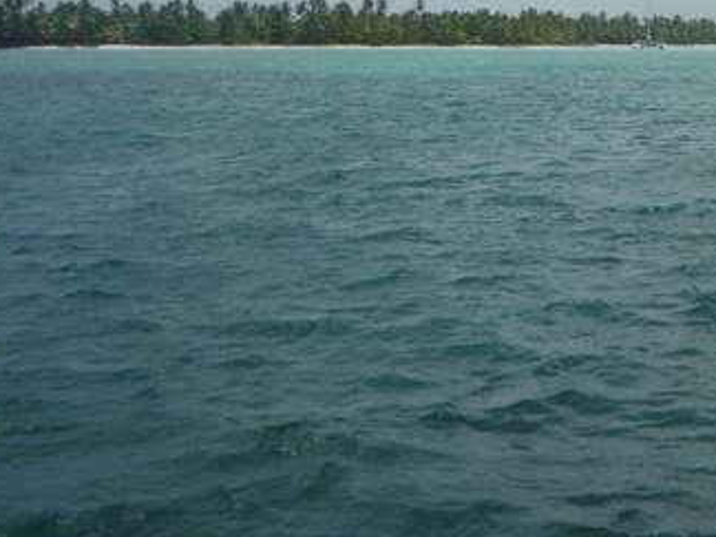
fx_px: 1634
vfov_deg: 18.4
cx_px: 643
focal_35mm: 79
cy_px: 75
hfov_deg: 24.0
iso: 100
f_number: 6.3
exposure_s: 1/800
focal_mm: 5.2
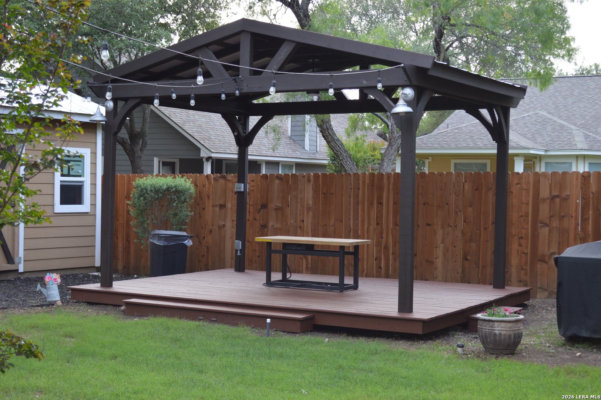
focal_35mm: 54
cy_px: 200
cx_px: 300
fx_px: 901
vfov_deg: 25.0
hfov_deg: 36.9
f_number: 5
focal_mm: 36
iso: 400
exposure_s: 1/100
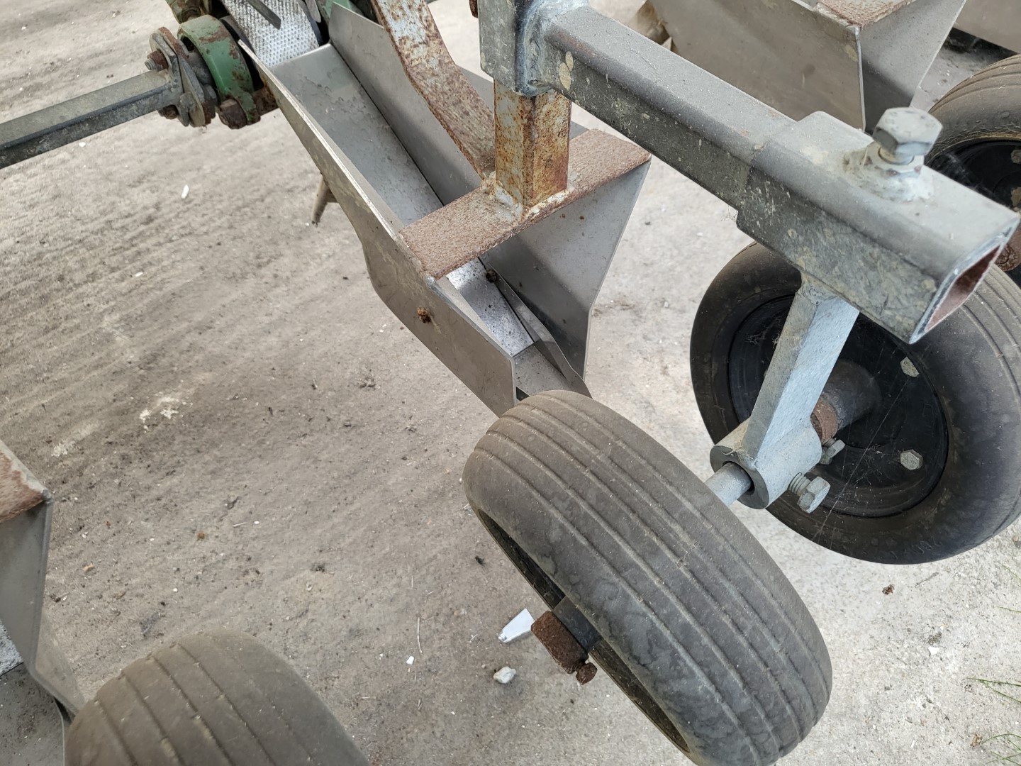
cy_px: 383
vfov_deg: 53.1
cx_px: 510
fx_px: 767
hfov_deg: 67.3
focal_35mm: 26
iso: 200
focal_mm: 4.25
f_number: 1.8
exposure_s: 1/100
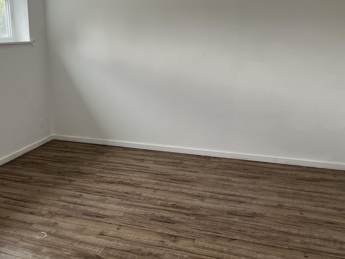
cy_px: 93
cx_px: 96
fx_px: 399
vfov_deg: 35.7
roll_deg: +1.3
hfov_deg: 45.5
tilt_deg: -9.2
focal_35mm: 40
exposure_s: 1/120
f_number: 1.5
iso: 100
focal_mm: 5.7
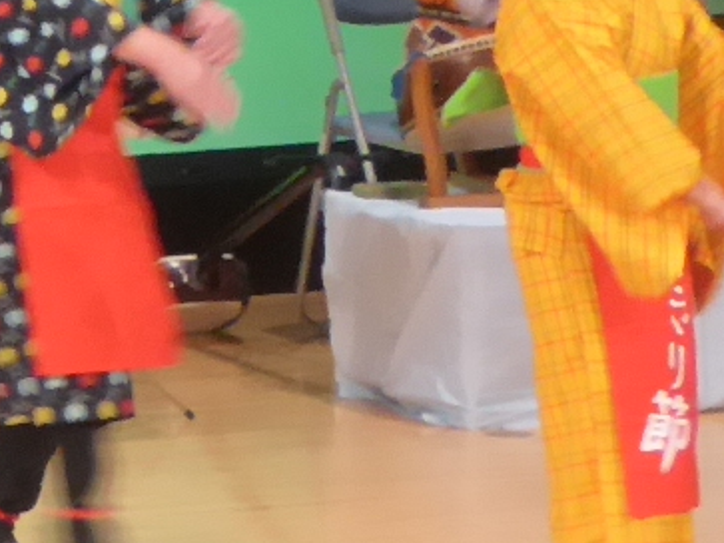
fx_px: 15786
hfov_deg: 2.6
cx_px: -758
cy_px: 100
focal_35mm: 755
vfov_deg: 2.0
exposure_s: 1/20
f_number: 5
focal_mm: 17.5
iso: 400
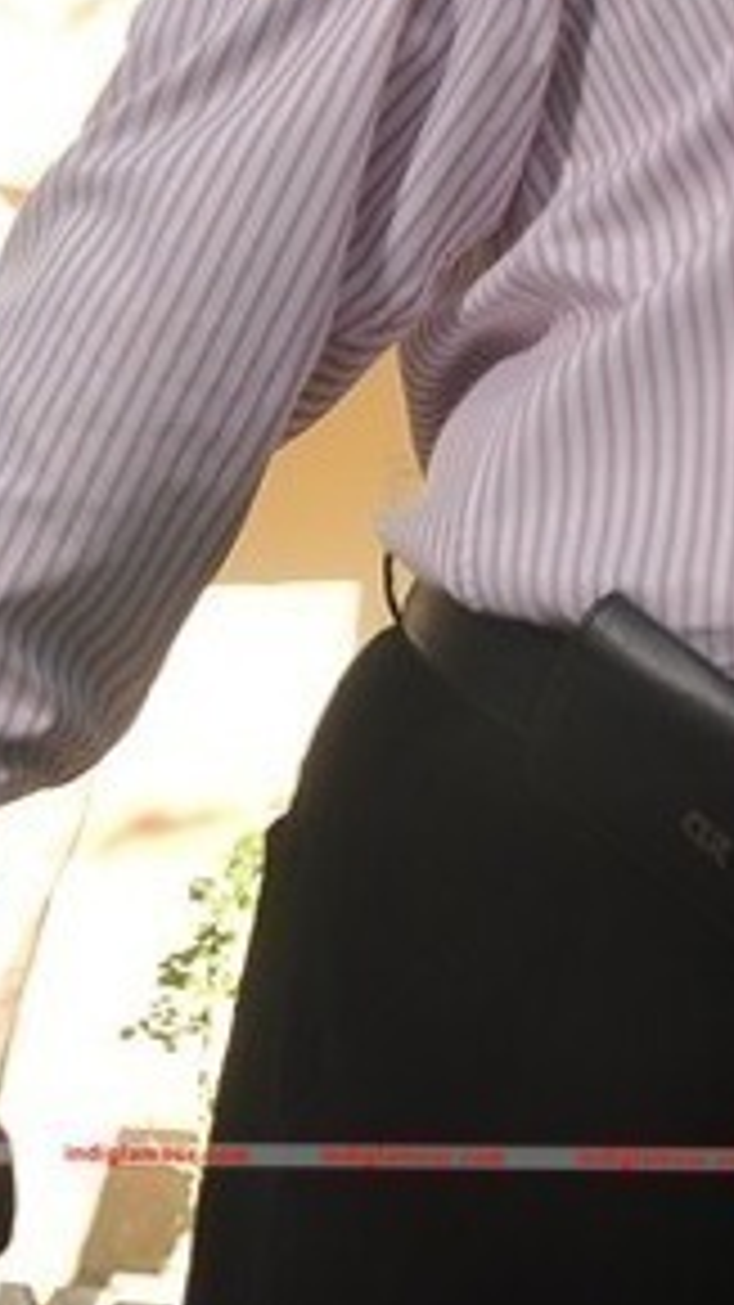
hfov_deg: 9.8
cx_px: 1180
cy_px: -158
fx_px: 4120
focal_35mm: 119
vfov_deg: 17.4
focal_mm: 22
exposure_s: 1/60
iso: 100
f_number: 6.3
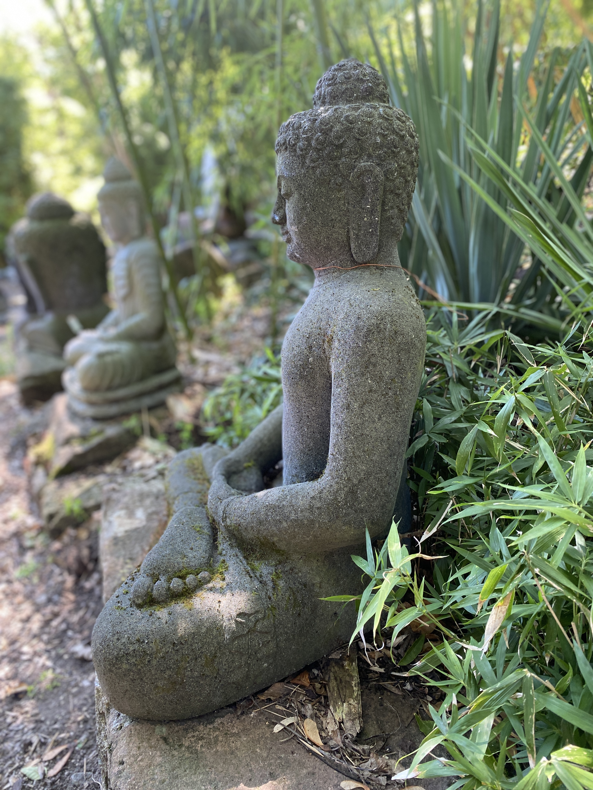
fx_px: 594
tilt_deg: -21.6
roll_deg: +4.3
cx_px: 296
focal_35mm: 26
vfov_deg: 67.3
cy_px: 395
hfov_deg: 53.1
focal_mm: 4.25
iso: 125
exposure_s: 1/92
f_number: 1.8
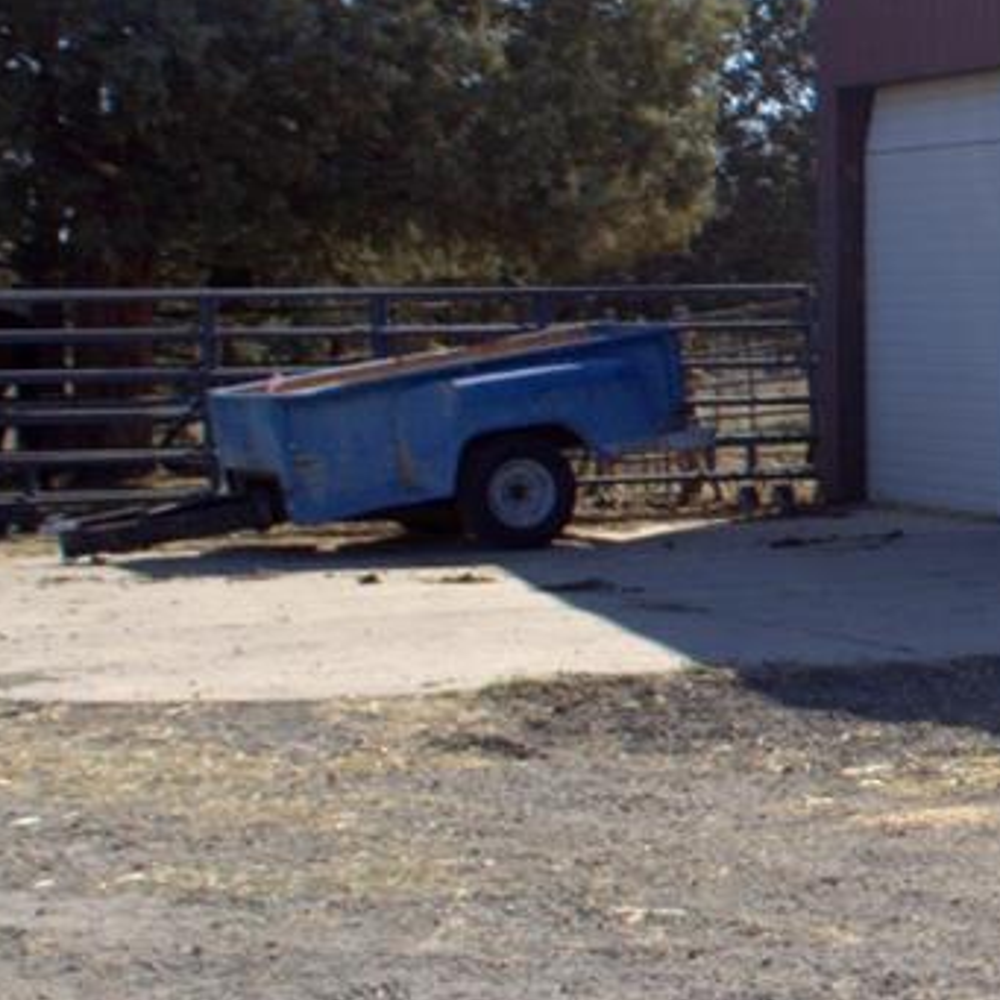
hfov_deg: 14.2
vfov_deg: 15.5
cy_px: 257
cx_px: 1648
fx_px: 3661
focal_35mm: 112
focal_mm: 20
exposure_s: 1/200
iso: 100
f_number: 7.1
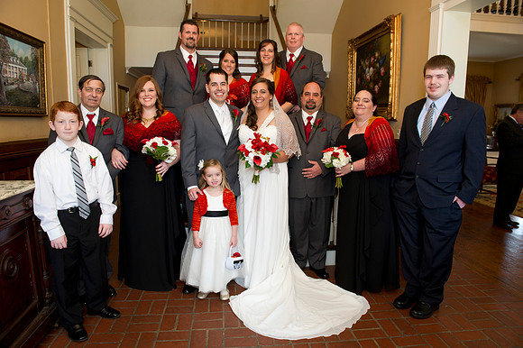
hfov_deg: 73.8
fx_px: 348
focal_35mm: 24
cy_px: 174
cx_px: 262
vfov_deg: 53.1
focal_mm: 24
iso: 800
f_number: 5
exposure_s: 1/60
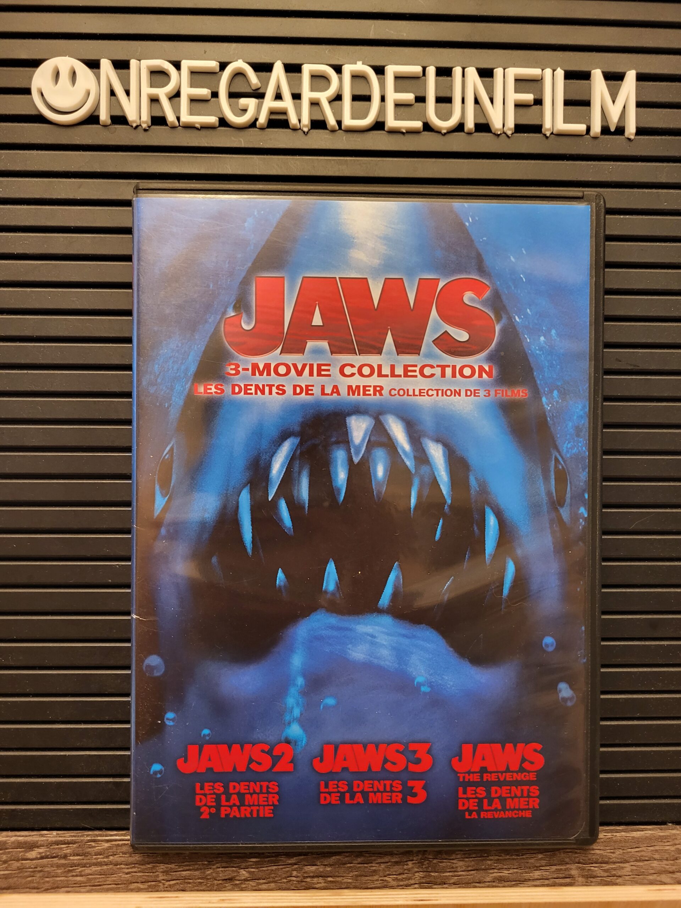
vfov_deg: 67.3
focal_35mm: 26
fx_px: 682
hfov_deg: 53.1
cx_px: 340
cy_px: 454
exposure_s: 1/40
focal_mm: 5.4
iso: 250
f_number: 1.8
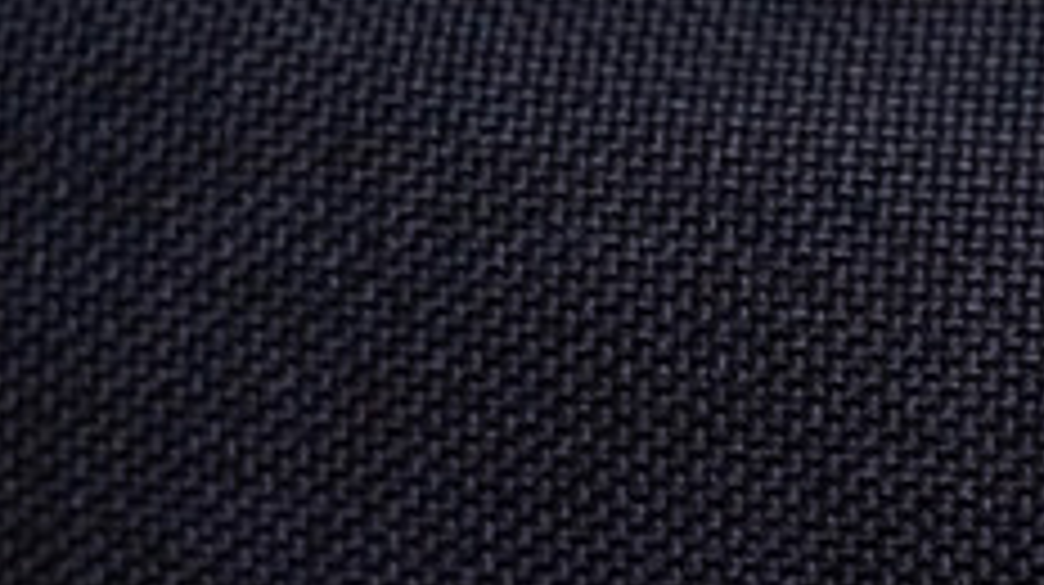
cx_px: 1422
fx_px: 3153
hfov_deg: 17.4
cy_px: -302
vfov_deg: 10.2
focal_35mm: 114
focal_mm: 35
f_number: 3.5
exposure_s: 1/60
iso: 6400
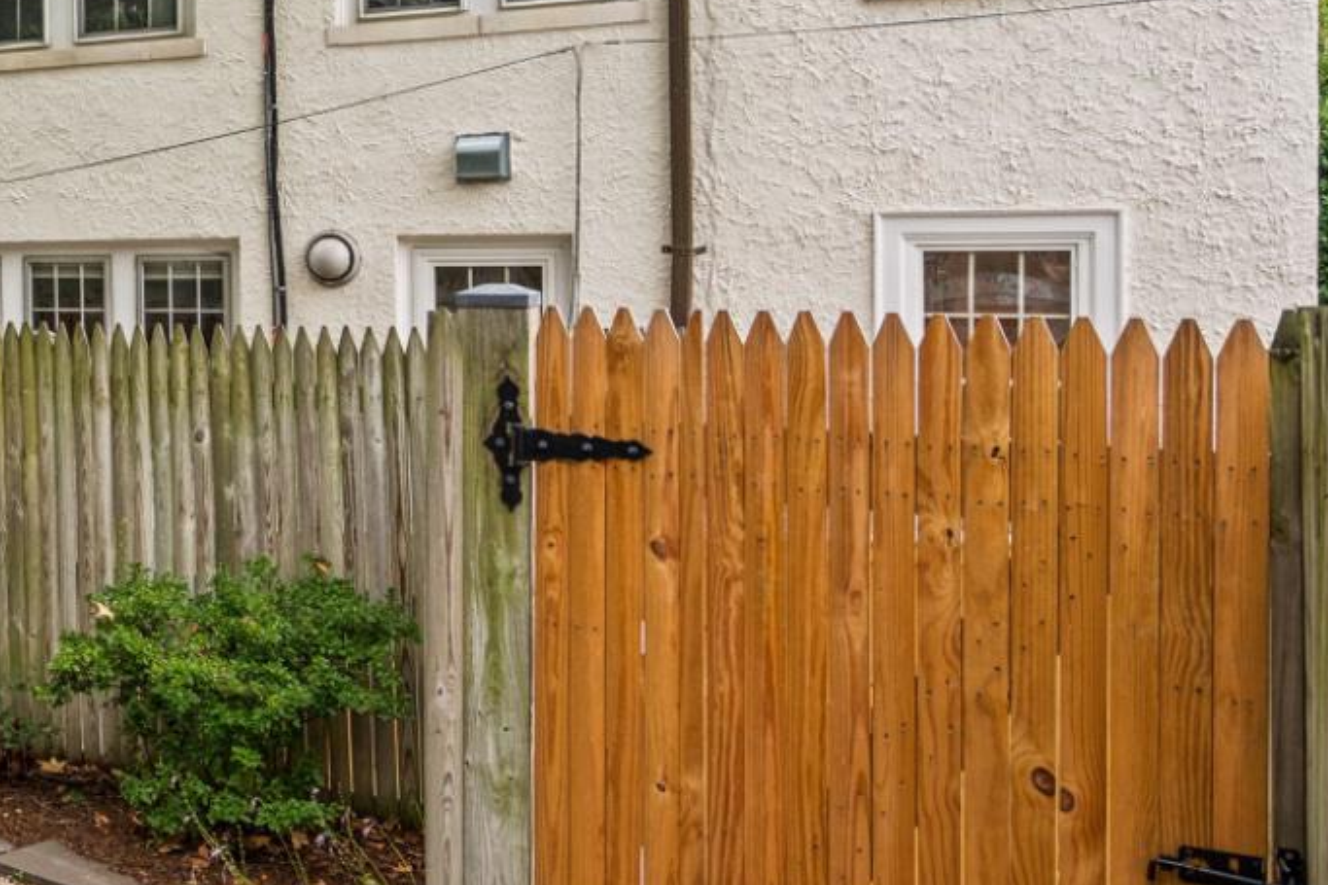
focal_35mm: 48
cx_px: -455
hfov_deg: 30.8
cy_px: 335
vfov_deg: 28.0
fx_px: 1770
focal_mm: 16
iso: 1600
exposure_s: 1/320
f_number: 4
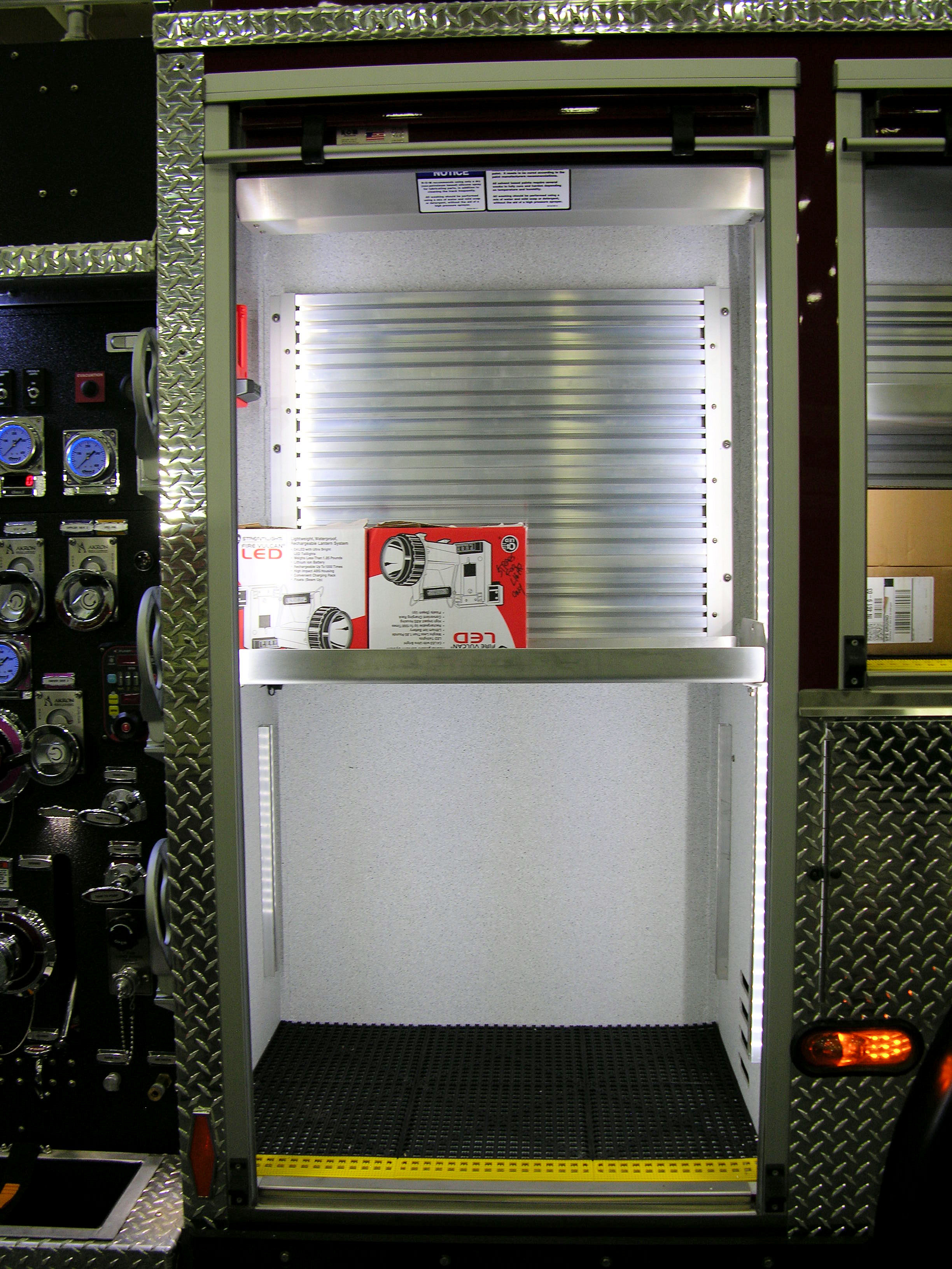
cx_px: 476
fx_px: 1283
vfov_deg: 52.6
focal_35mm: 35
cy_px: 634
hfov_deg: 40.7
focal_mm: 8.9
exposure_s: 1/39.8
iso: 50
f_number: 2.8
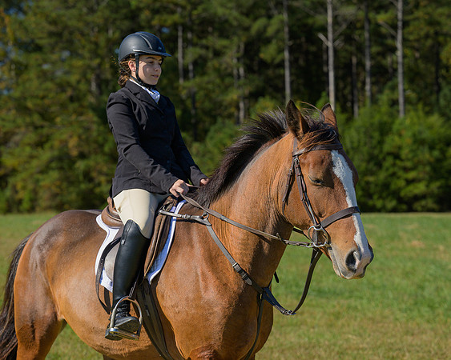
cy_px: 180
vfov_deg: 18.4
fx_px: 1112
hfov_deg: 22.9
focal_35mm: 83
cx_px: 224
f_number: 4
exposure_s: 1/1000
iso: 200
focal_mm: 74
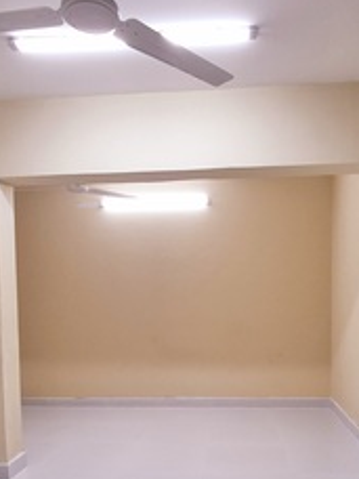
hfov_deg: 44.1
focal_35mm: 32
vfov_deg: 55.7
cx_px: 203
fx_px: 442
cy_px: 318
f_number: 2.2
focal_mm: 1.64
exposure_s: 1/50
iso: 50
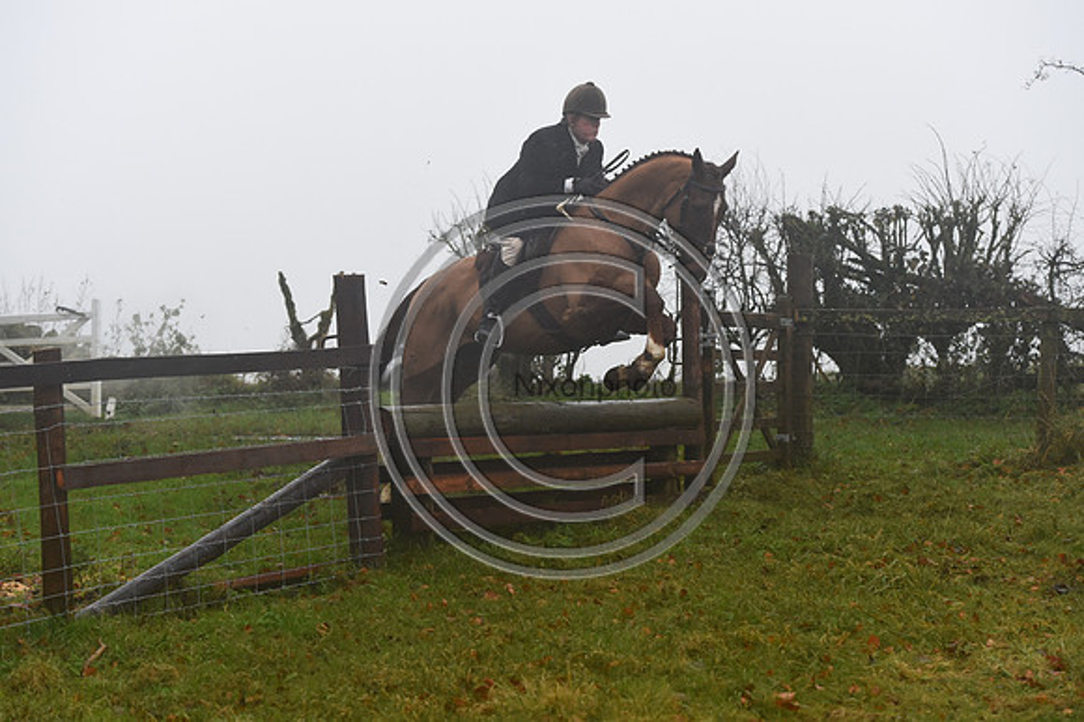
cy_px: 361
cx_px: 542
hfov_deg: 23.7
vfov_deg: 15.9
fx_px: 2588
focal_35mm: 86
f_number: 5
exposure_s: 1/1000
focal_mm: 86
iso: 2500
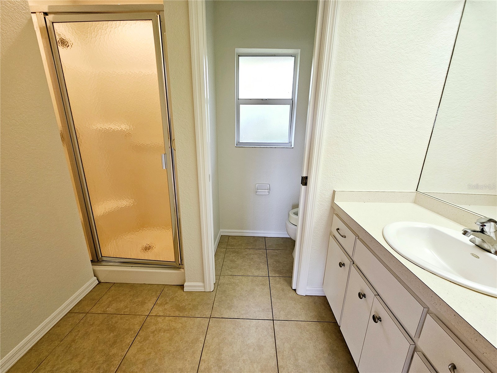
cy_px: 186
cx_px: 248
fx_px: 187
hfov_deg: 106.2
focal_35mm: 13
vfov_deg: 89.9
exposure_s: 1/60
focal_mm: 2.2
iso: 100
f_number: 2.2
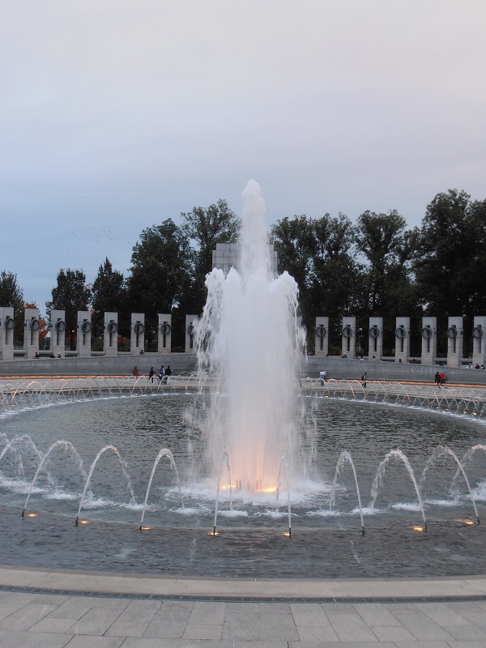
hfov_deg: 25.7
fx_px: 1067
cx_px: 243
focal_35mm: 57
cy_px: 324
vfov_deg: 33.8
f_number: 4.5
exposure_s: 1/50
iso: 125
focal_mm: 10.04
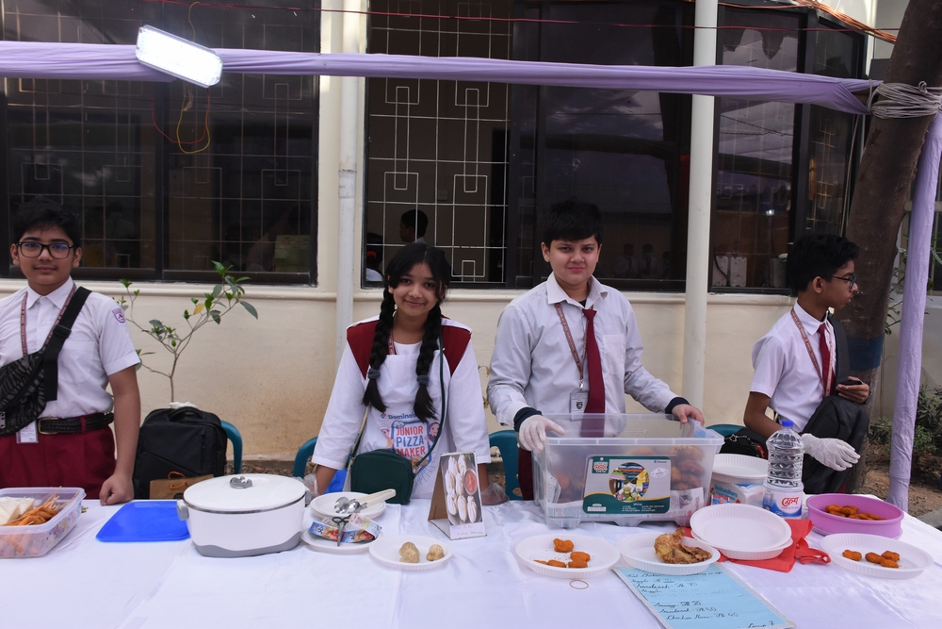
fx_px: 864
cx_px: 471
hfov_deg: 57.2
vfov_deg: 40.0
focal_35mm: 33
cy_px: 314
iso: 1000
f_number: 7.1
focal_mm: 22
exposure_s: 1/500
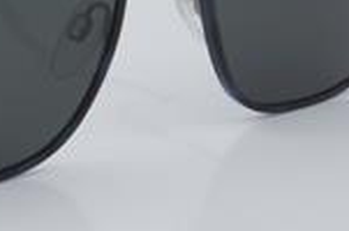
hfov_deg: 10.3
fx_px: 1925
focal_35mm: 199
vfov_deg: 6.9
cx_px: -16
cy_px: 25
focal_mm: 50
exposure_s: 1/4
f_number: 32
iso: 100
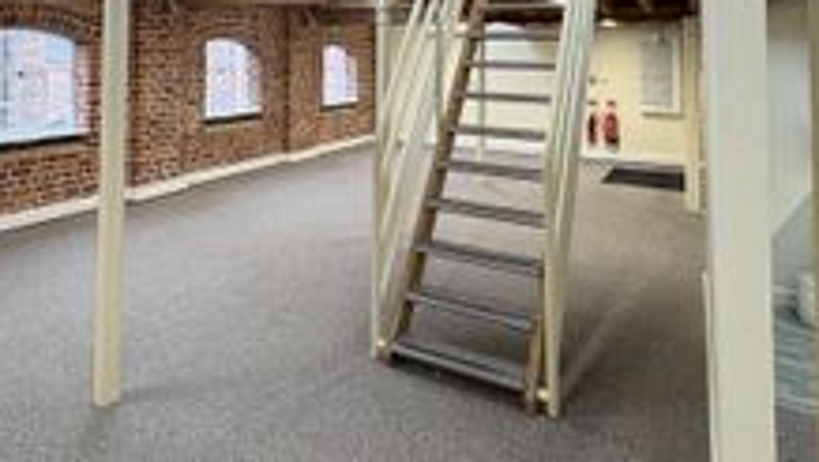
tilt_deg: +3.1
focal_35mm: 28
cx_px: 286
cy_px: 34
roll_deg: -0.4
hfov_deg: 66.4
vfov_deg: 38.3
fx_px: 609
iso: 200
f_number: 2.2
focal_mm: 2.22
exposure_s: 1/100
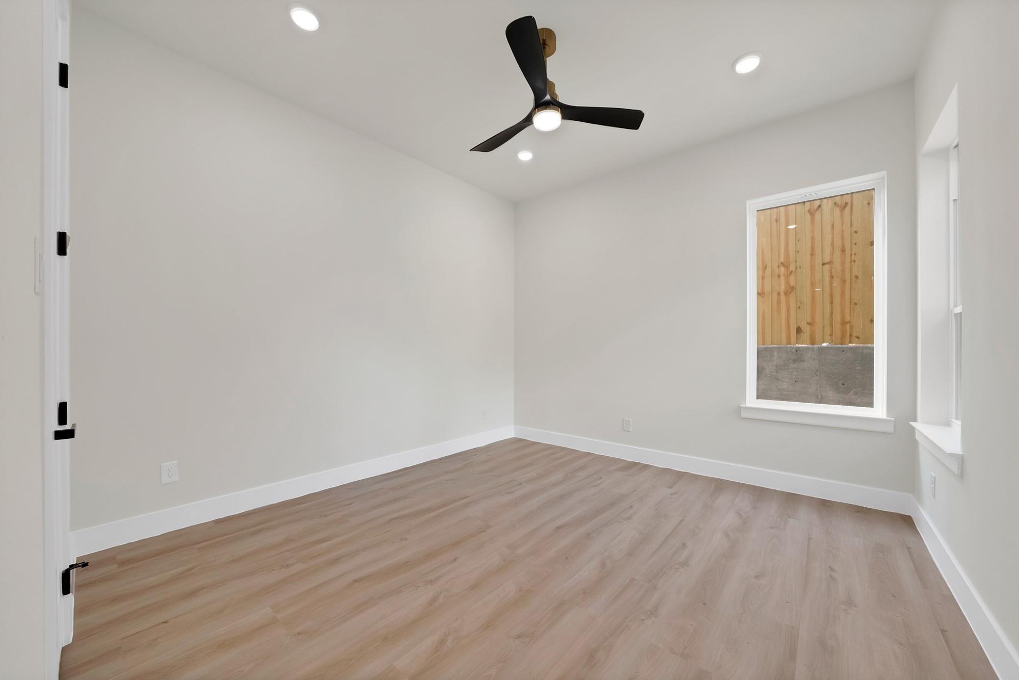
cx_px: 510
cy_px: 340
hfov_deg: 112.6
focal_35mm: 12
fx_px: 340
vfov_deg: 90.0
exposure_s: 1/40
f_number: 9
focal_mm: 12
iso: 640
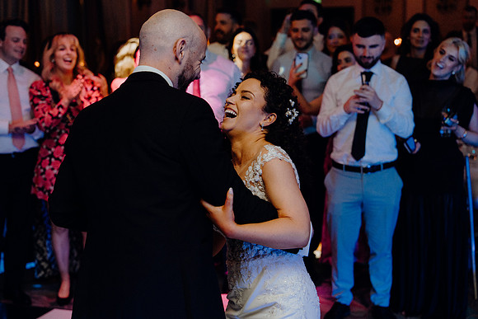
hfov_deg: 31.0
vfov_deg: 20.9
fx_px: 863
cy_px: 160
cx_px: 239
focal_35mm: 65
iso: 2500
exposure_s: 1/160
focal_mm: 65
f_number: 3.5
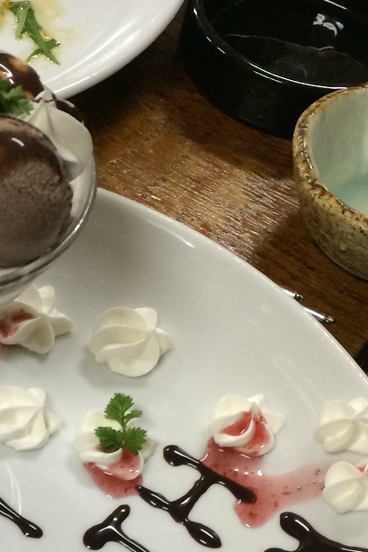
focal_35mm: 83
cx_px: -41
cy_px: 505
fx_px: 1273
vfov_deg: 23.8
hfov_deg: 16.0
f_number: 2.2
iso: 125
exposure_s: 1/30
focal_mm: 4.12
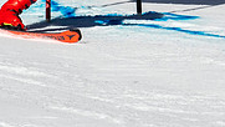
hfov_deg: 0.6
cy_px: -108
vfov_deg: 0.4
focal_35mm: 3355
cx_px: 59
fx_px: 20025
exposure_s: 1/2000
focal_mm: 400
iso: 200
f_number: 8
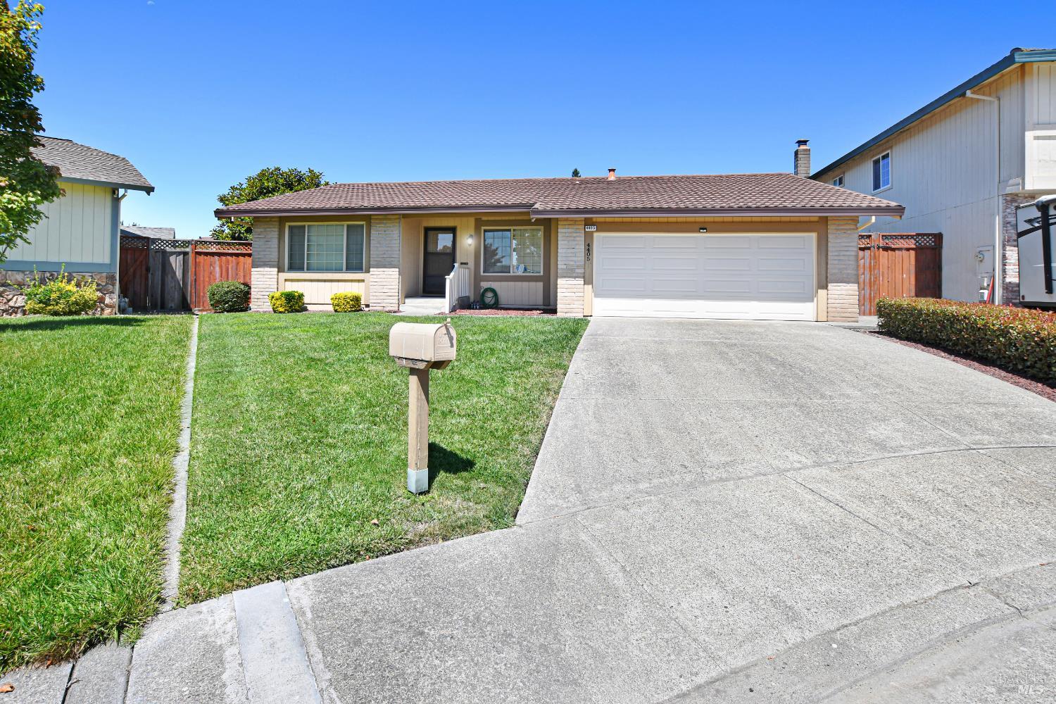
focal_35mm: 16
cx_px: 528
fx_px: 469
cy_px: 352
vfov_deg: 73.7
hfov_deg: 96.7
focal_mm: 11
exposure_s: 1/200
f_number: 7.1
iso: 100
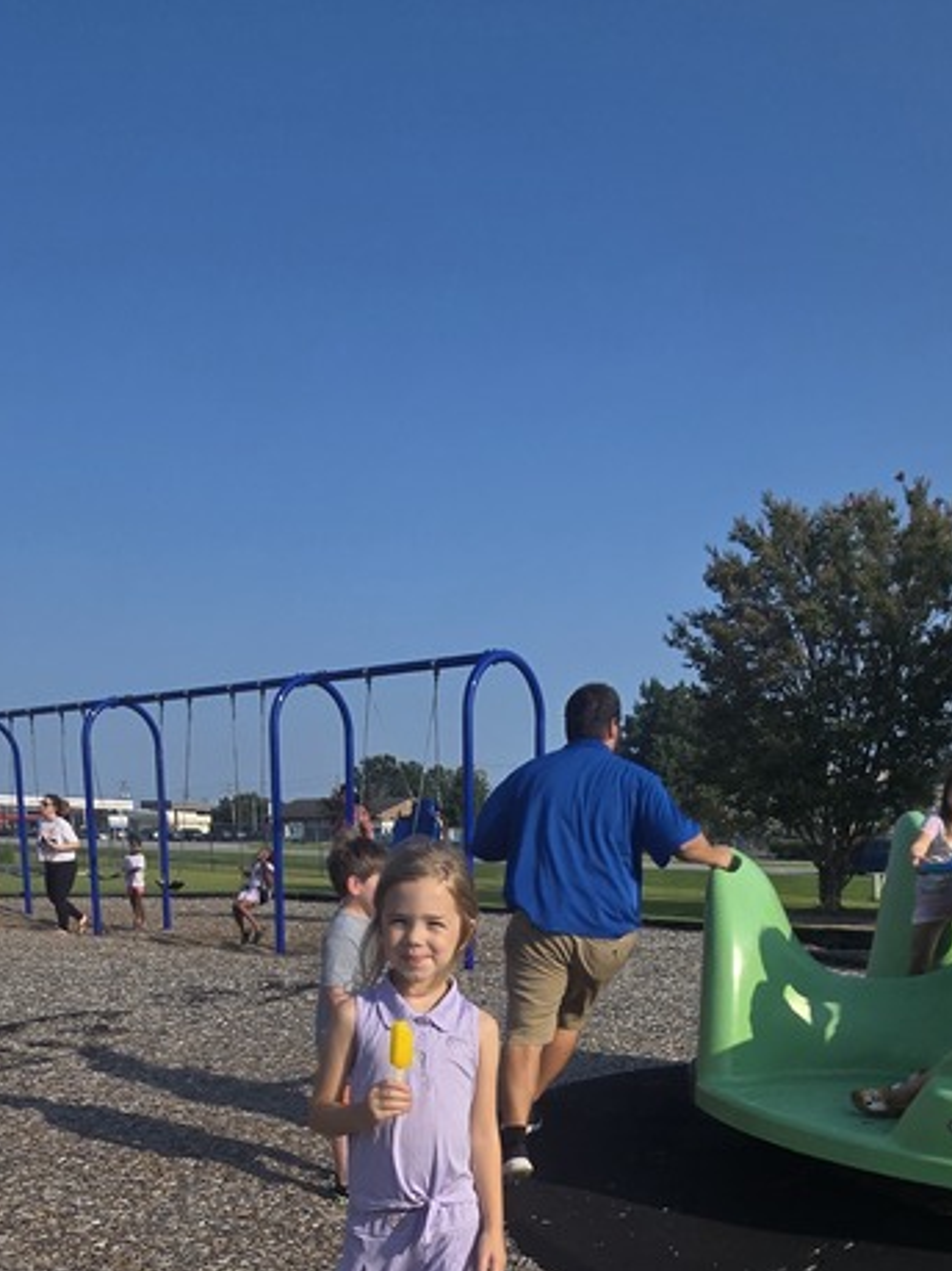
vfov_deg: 53.6
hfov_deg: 48.2
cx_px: 479
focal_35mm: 29
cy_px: 1152
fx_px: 1064
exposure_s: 1/3117
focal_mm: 2.2
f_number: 2.2
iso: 50
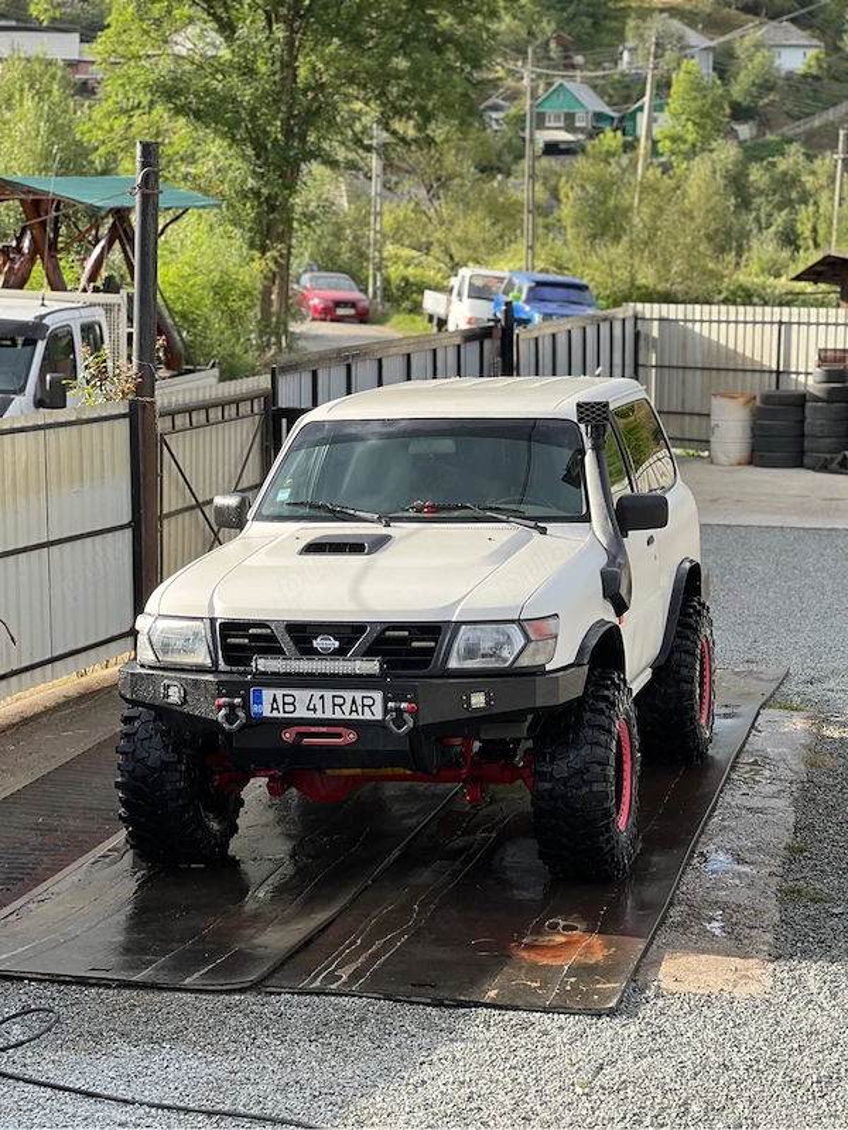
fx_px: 2515
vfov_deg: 25.3
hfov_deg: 19.1
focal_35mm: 77
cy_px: 565
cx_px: 424
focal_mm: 9
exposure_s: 1/147
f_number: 2.8
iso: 20
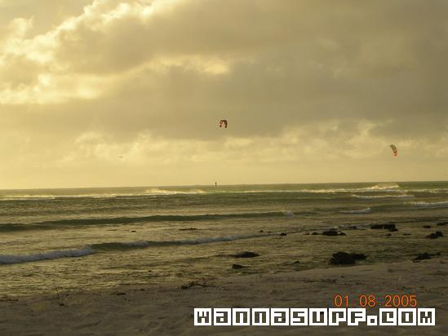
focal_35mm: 115
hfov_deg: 17.1
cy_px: 168
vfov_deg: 12.9
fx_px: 1489
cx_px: 224
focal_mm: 17.4
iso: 50
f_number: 4.9
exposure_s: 1/163
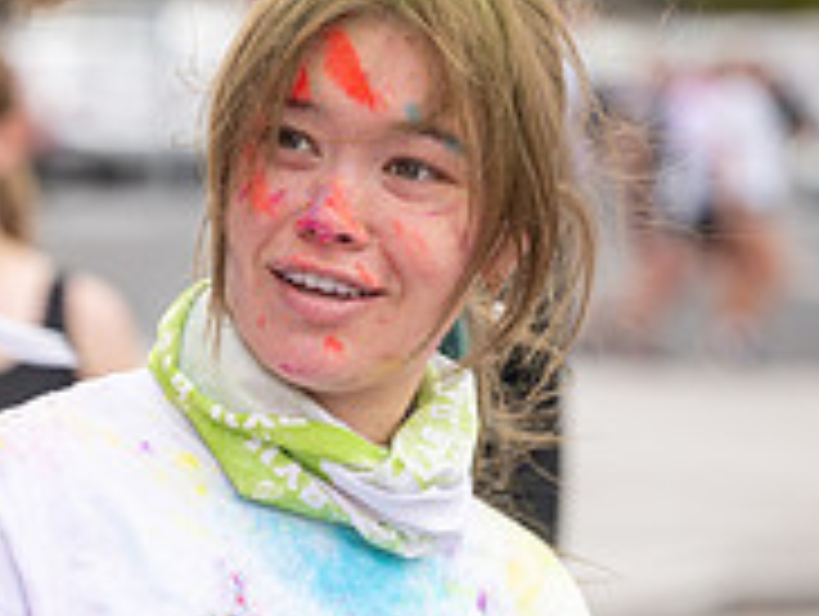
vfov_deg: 7.3
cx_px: 248
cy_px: 549
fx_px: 4833
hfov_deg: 9.7
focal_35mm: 204
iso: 250
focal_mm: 86
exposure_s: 1/2000
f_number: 2.8
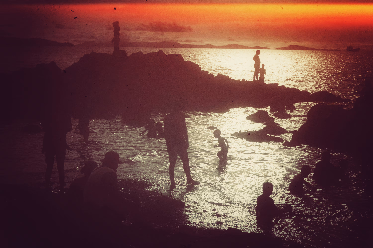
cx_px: 186
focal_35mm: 70
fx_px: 725
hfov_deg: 28.8
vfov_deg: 19.5
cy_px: 124
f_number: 8
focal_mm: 70
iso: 100
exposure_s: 1/2000
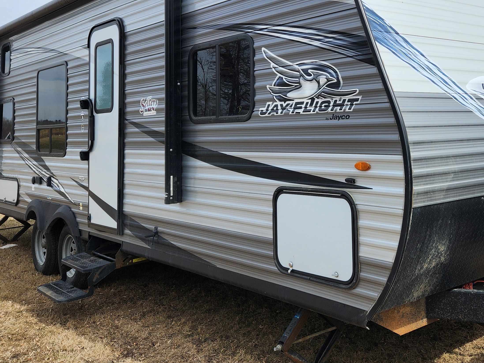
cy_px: 56
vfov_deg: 33.0
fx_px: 587
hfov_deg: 43.6
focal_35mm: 42
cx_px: 353
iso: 20
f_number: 1.8
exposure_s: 1/1695
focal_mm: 5.4
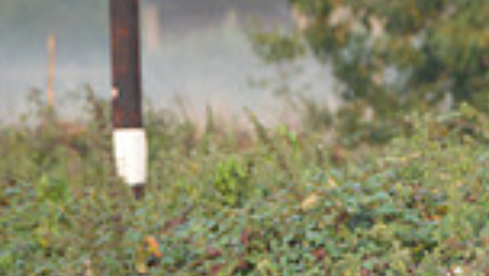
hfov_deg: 3.0
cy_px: 186
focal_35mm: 717
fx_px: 9310
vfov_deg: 1.7
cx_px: 910
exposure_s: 1/500
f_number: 2.8
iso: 2500
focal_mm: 180
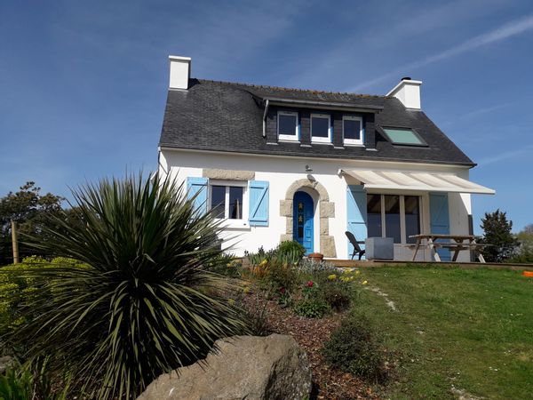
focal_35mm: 27
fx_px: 416
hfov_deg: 65.3
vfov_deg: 51.4
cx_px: 266
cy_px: 200
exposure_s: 1/2899
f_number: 1.9
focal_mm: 3.6
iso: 40
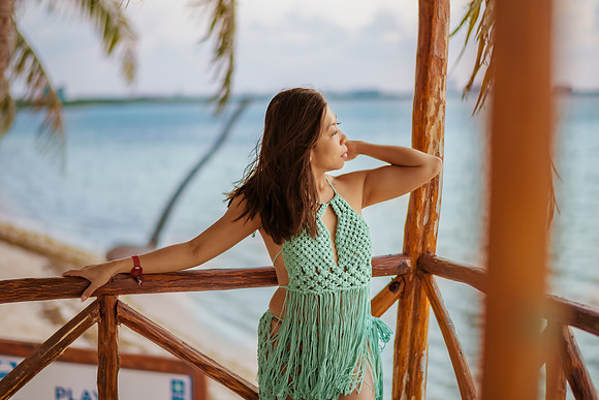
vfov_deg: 23.1
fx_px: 977
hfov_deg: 34.1
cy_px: 200
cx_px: 300
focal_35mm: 59
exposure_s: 1/320
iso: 200
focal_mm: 58
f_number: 1.4
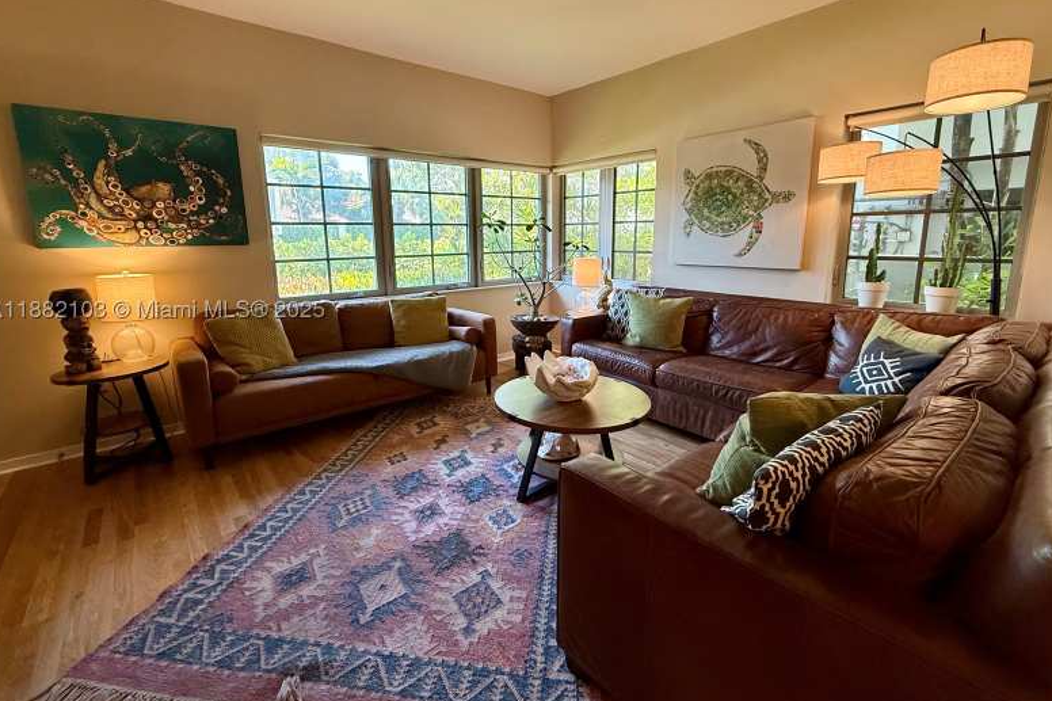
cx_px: 525
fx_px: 438
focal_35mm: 15
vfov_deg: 77.1
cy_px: 314
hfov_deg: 100.4
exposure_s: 1/120
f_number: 2.2
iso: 200
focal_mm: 2.22
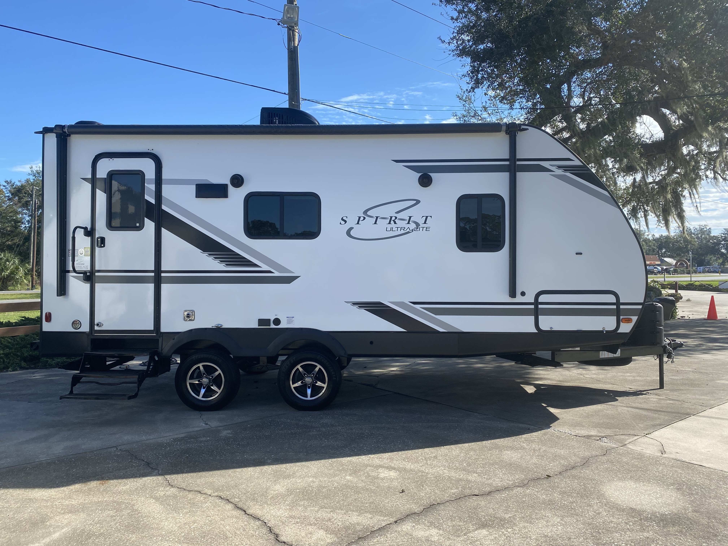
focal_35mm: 26
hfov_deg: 67.3
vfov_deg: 53.1
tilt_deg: +1.2
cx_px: 364
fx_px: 547
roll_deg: -0.5
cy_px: 273
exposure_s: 1/1866
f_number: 1.8
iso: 32
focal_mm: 4.25
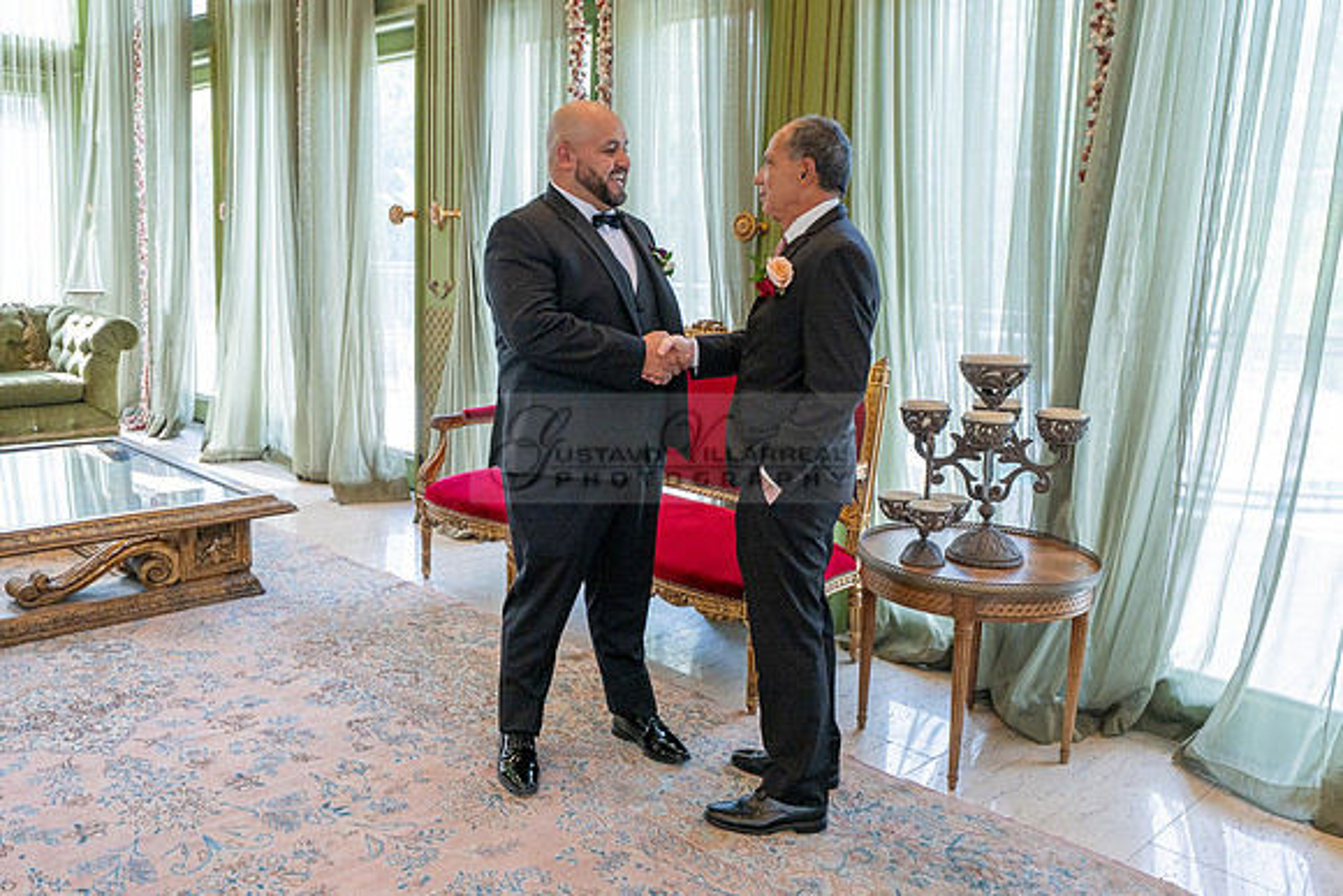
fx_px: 1153
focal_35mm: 31
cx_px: 665
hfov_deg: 60.4
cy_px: 423
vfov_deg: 42.5
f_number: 3.5
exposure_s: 1/200
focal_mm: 24
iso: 500
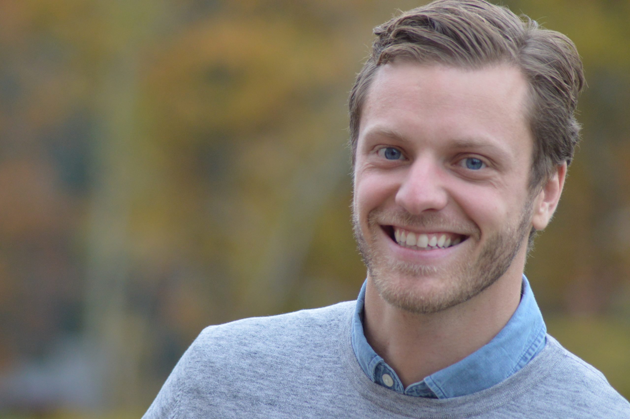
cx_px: 315
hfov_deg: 8.1
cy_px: 210
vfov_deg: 5.4
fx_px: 4458
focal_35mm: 255
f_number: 4.5
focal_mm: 170
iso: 1250
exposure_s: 1/500
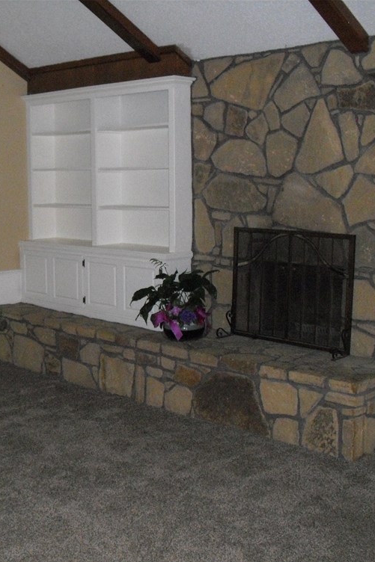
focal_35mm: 51
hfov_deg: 26.0
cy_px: 286
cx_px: 80
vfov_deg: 38.9
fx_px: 797
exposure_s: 1/60
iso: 800
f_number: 3.1
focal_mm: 6.3
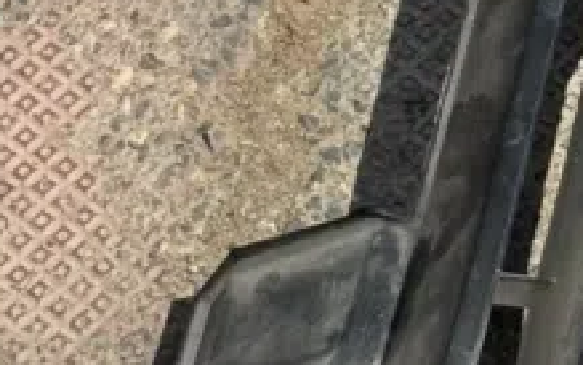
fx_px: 2368
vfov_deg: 8.8
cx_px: 812
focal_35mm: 149
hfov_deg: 13.4
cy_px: 5
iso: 64
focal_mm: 6.76
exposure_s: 1/7092
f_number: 1.78
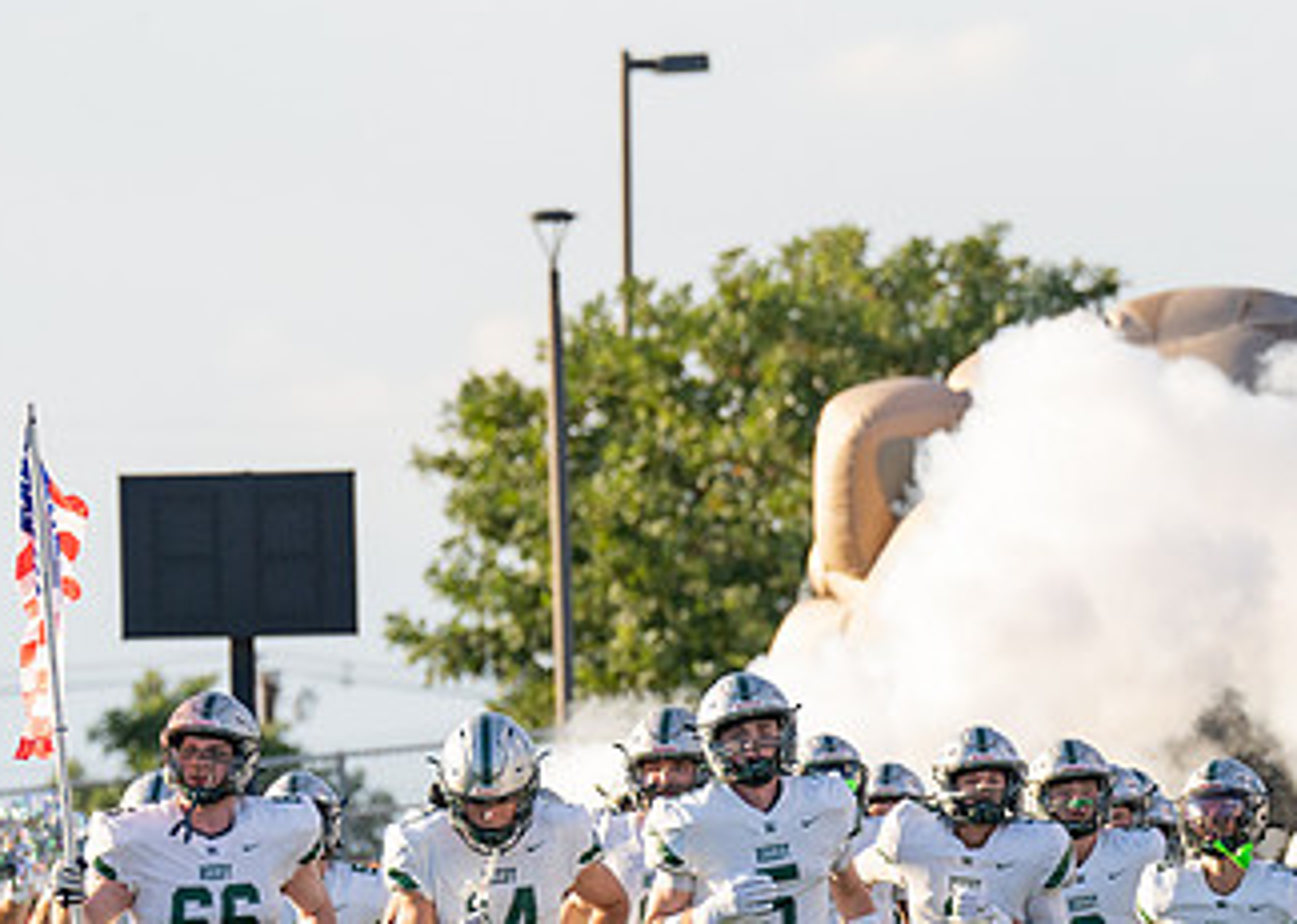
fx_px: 21094
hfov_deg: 3.5
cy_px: 1037
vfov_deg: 2.5
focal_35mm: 573
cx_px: 1165
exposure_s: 1/1600
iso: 400
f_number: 4
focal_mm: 200
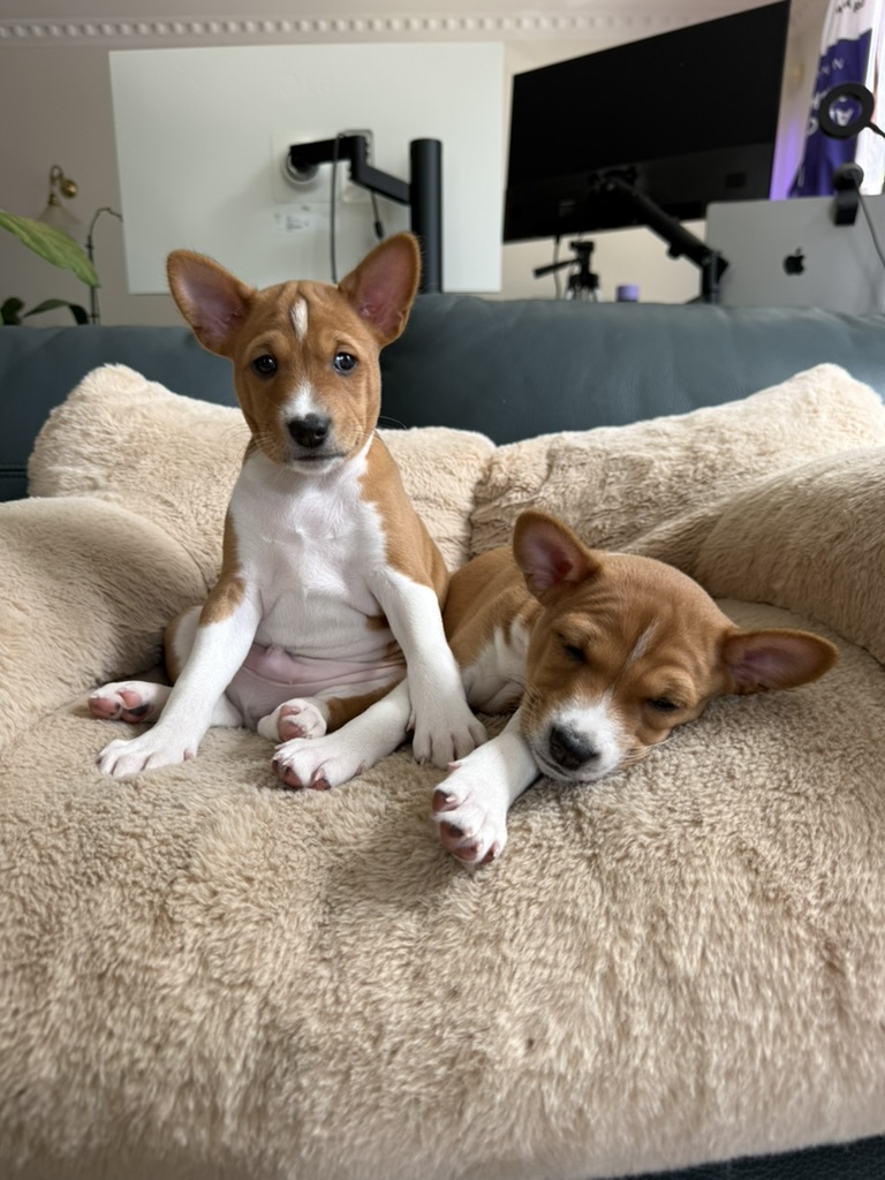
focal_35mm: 24
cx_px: 442
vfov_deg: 71.6
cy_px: 590
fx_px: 818
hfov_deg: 56.8
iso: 64
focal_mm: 6.76
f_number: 1.78
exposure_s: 1/176
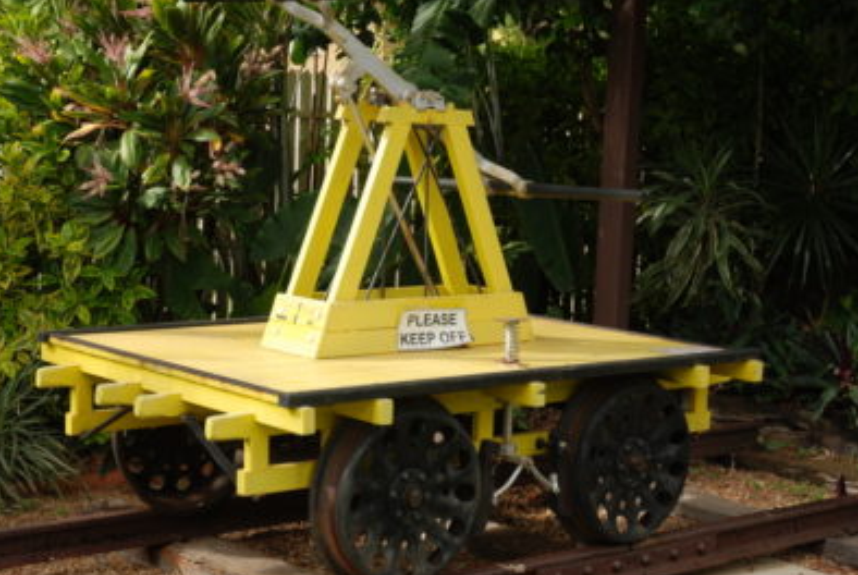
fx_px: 1590
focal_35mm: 67
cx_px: 357
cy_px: 306
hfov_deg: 30.1
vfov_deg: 20.5
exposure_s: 1/125
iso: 100
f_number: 5.6
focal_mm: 35
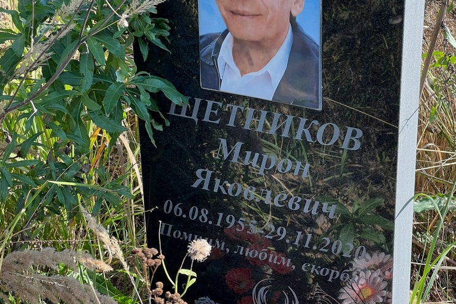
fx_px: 1102
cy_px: 154
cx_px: 246
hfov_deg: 23.4
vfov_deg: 15.7
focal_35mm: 87
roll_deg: -0.1
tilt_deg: -28.5
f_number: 2.8
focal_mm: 9
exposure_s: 1/133
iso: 32
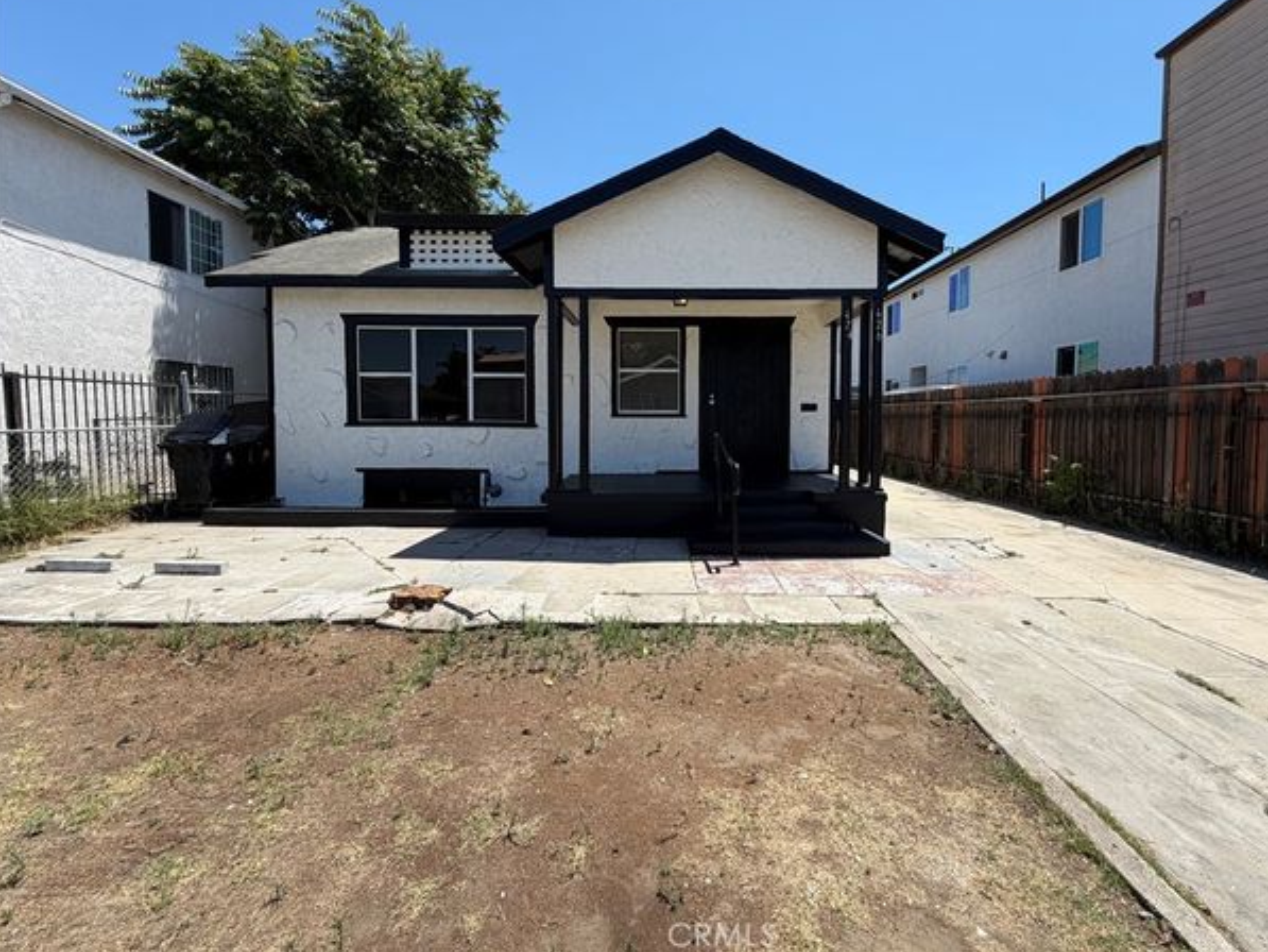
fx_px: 550
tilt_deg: -2.4
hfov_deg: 98.0
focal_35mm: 15
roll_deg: +0.2
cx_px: 671
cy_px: 444
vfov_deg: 81.7
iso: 25
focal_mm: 2.22
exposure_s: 1/770
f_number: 2.2
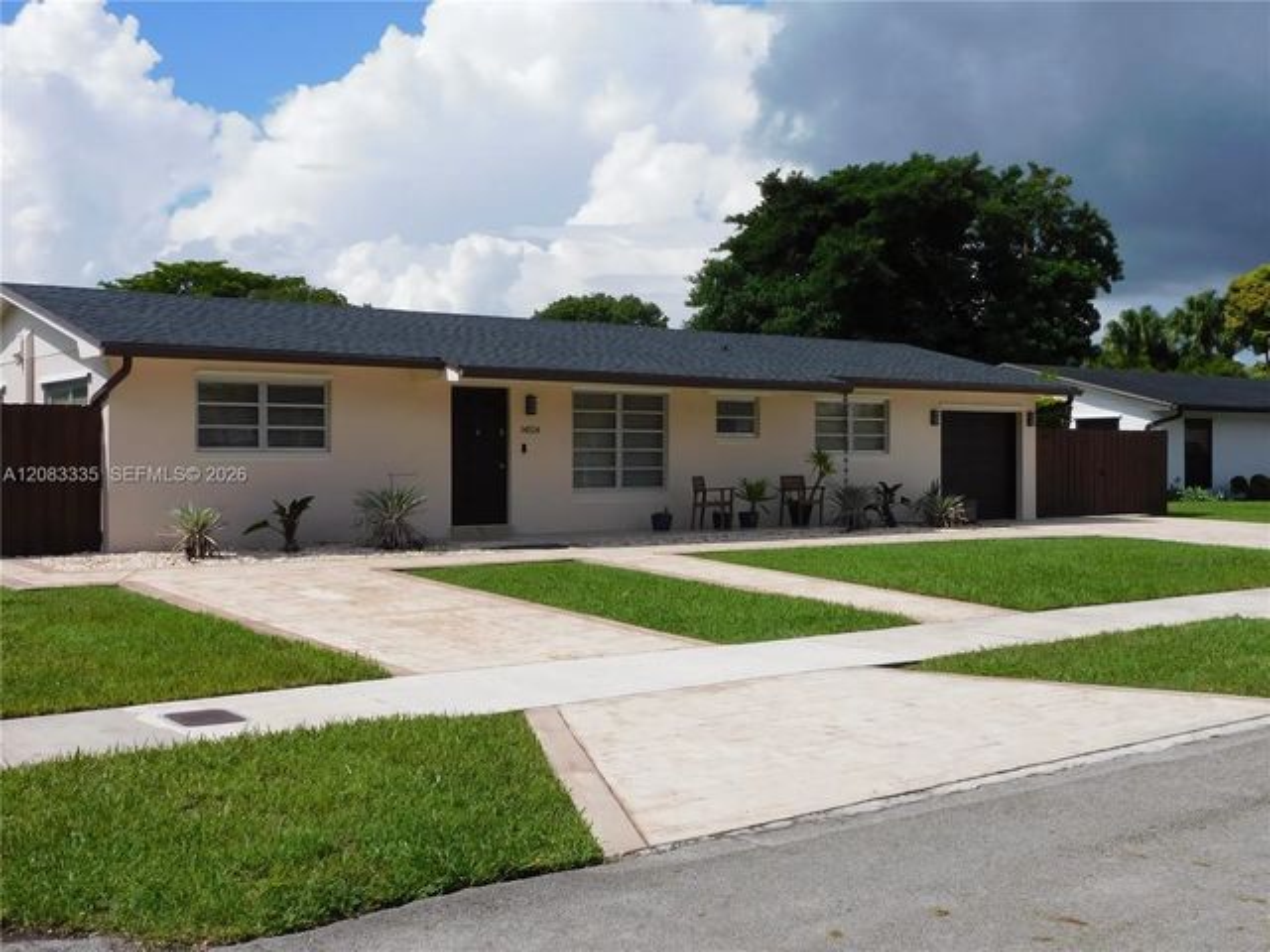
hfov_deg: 46.8
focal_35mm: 40
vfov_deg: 36.0
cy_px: 476
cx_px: 635
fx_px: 1468
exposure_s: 1/1600
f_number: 3.8
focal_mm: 7.2
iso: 125
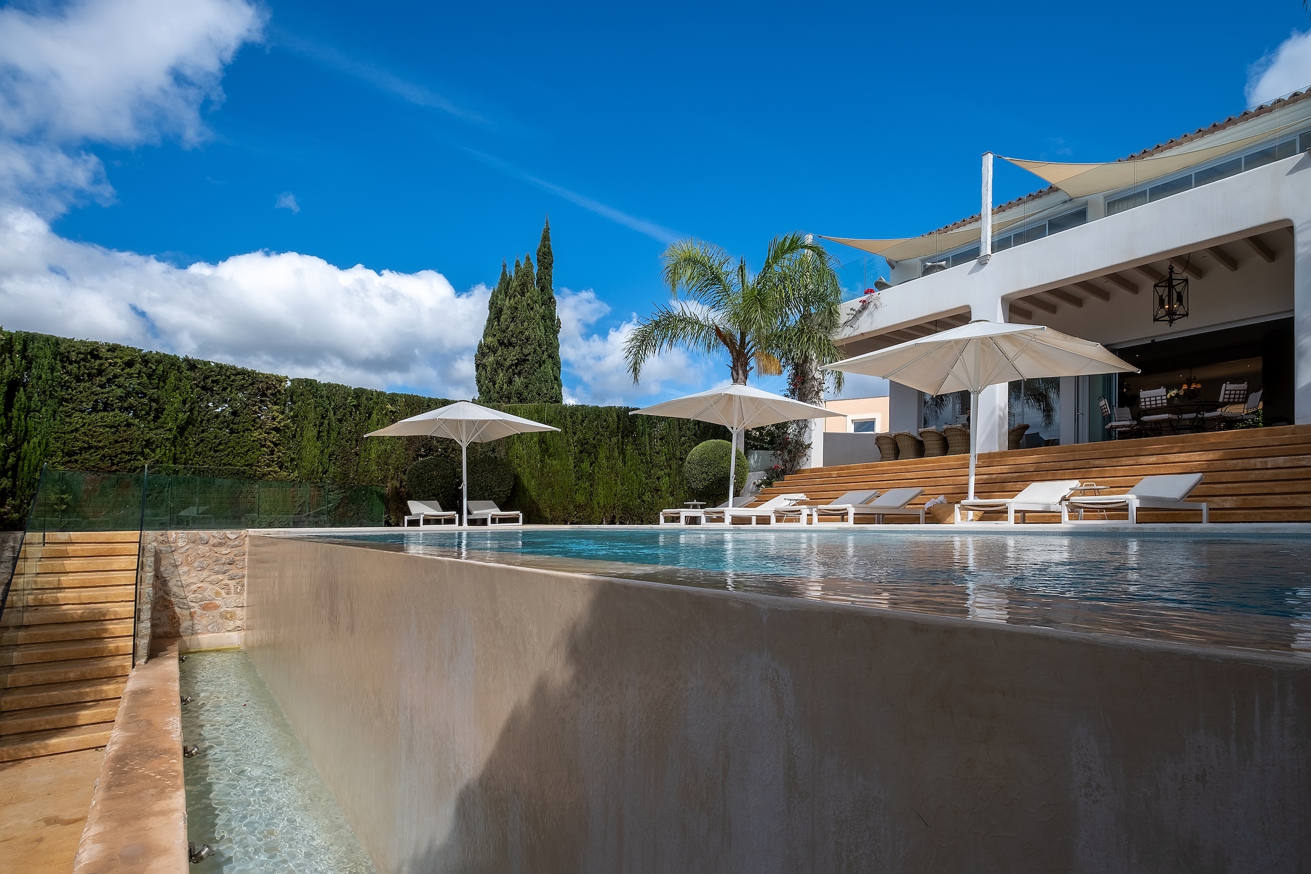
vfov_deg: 70.4
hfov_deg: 93.3
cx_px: 656
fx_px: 619
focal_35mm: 17
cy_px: 437
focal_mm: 11.5
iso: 160
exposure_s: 1/550
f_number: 10
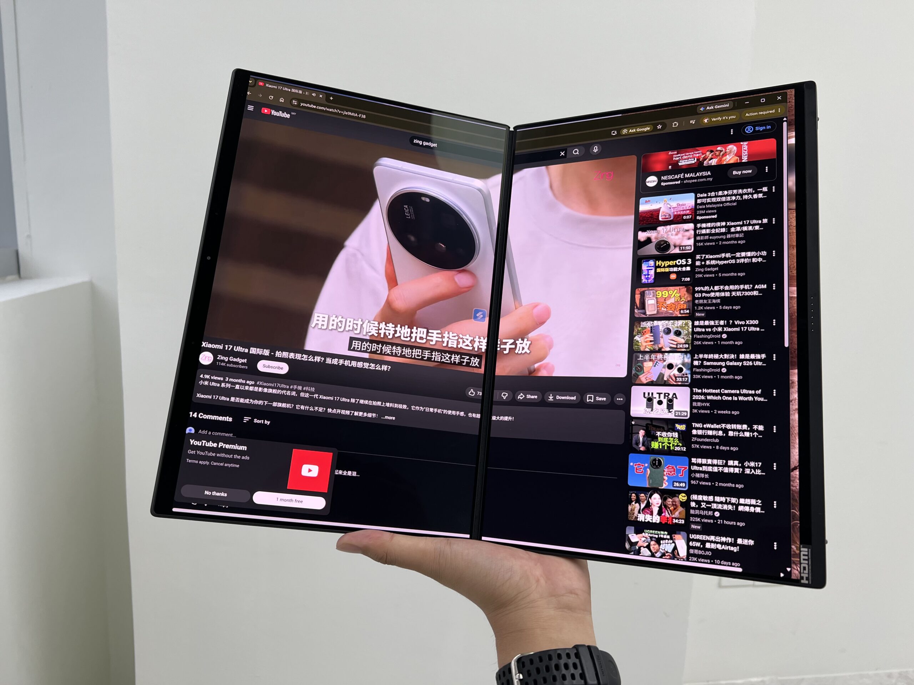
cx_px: 457
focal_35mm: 26
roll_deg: -1.9
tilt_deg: -10.1
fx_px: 687
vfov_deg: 53.1
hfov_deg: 67.3
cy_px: 342
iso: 64
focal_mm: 5.7
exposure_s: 1/120
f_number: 1.5
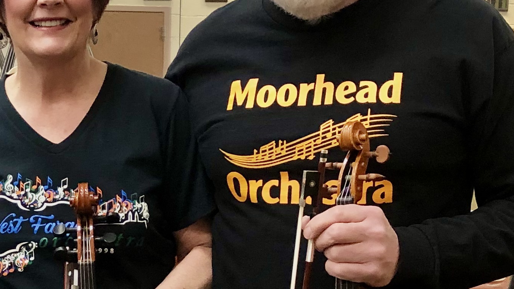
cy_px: 306
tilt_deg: -9.8
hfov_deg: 22.8
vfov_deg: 13.1
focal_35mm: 91
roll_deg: -1.3
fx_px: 1240
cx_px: 40
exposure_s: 1/15
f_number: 1.8
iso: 64
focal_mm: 3.99
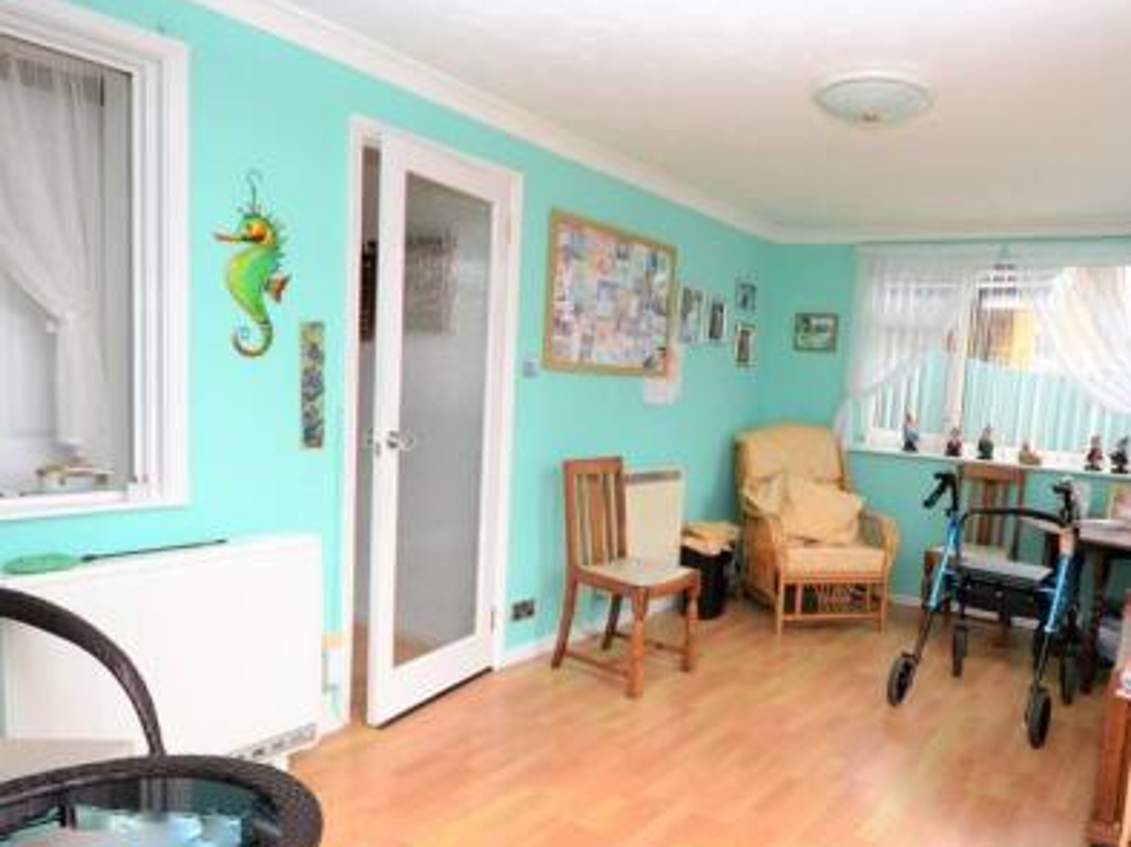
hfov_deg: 70.4
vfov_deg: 56.7
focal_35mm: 24
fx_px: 784
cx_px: 710
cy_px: 458
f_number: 5.6
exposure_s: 1/125
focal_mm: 10
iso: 250
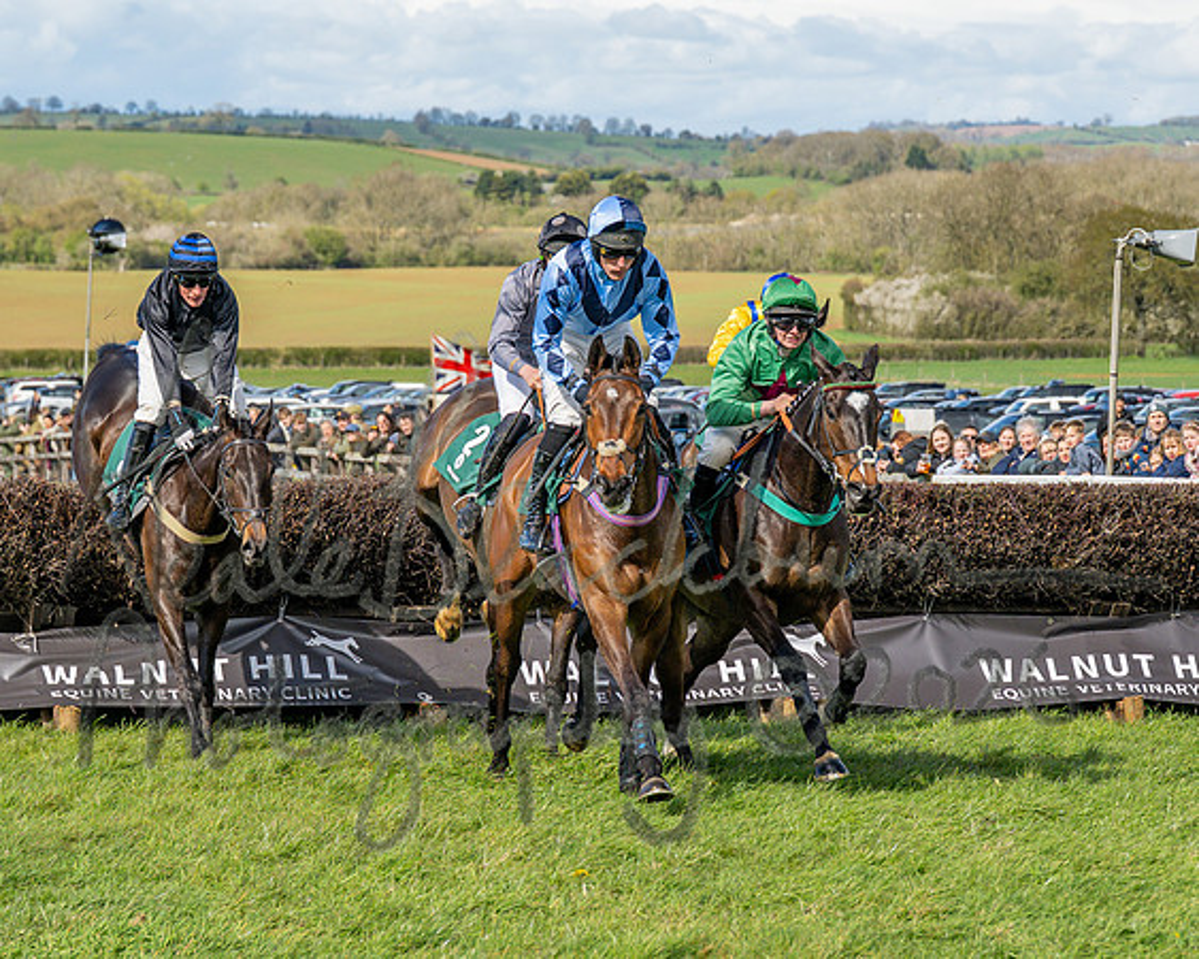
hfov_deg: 11.1
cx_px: 607
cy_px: 520
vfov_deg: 8.9
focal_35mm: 174
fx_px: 6162
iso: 200
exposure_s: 1/1600
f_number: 4
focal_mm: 77
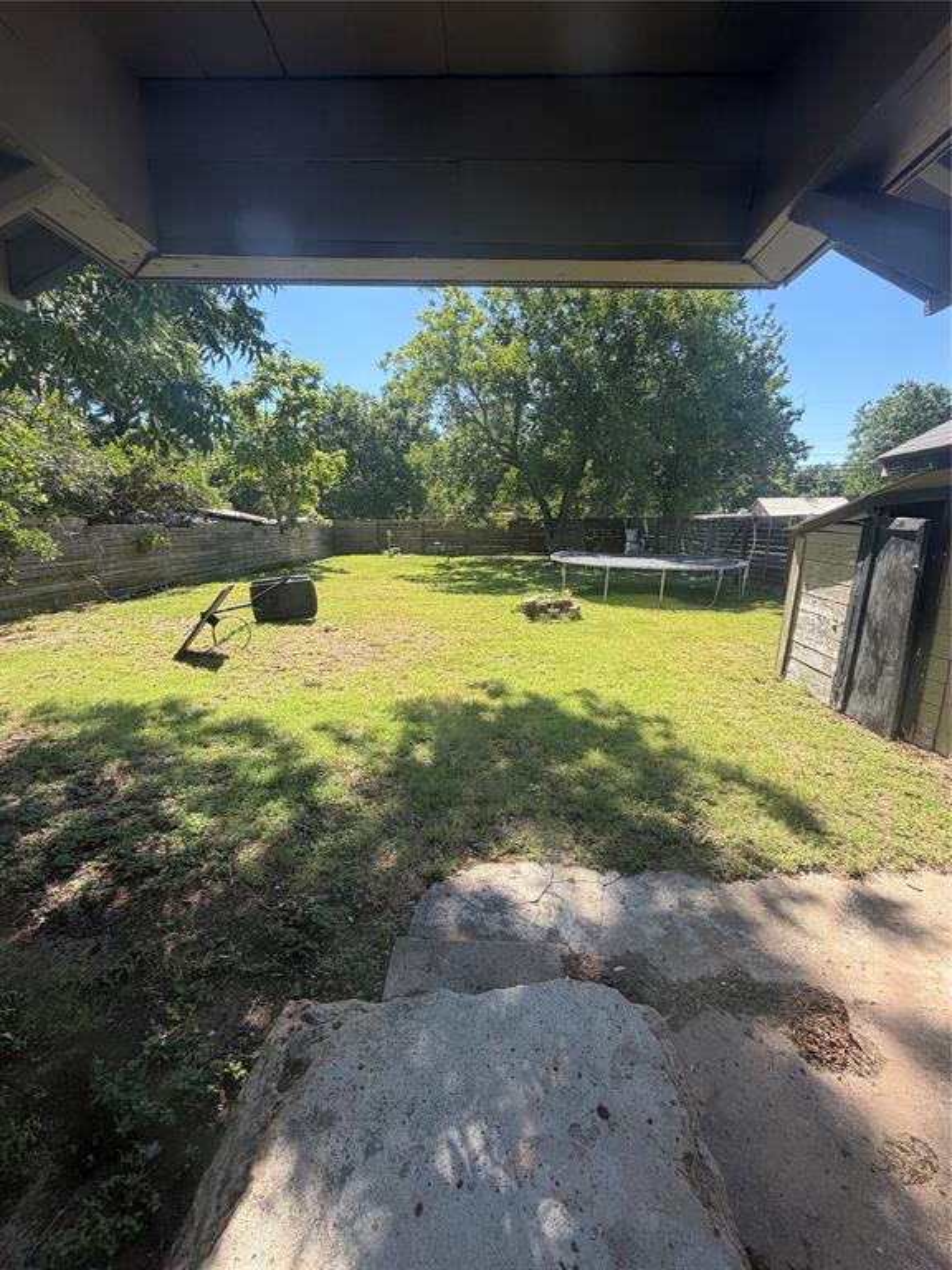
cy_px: 635
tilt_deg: -12.2
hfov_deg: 85.7
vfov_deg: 102.1
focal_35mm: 14
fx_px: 513
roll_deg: +0.3
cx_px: 476
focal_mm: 2.22
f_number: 2.2
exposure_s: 1/502
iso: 64
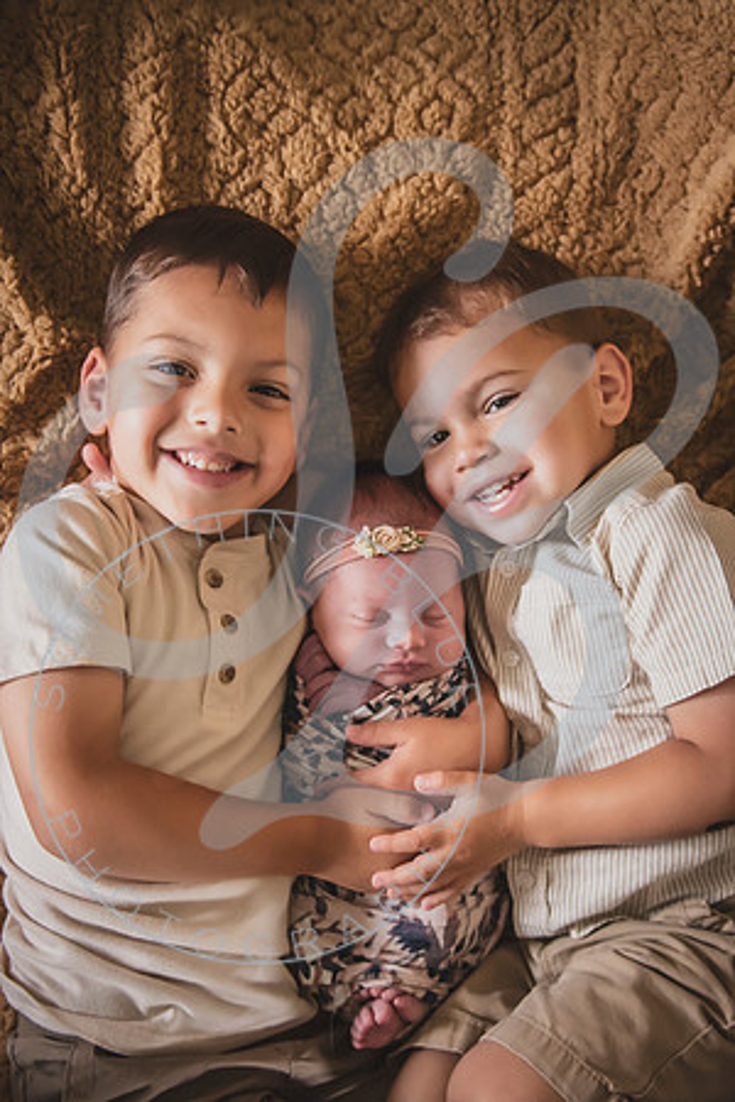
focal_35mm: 36
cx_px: 389
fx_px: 1114
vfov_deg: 52.6
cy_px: 545
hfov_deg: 36.5
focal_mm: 24
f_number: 2.8
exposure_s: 1/250
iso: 1250
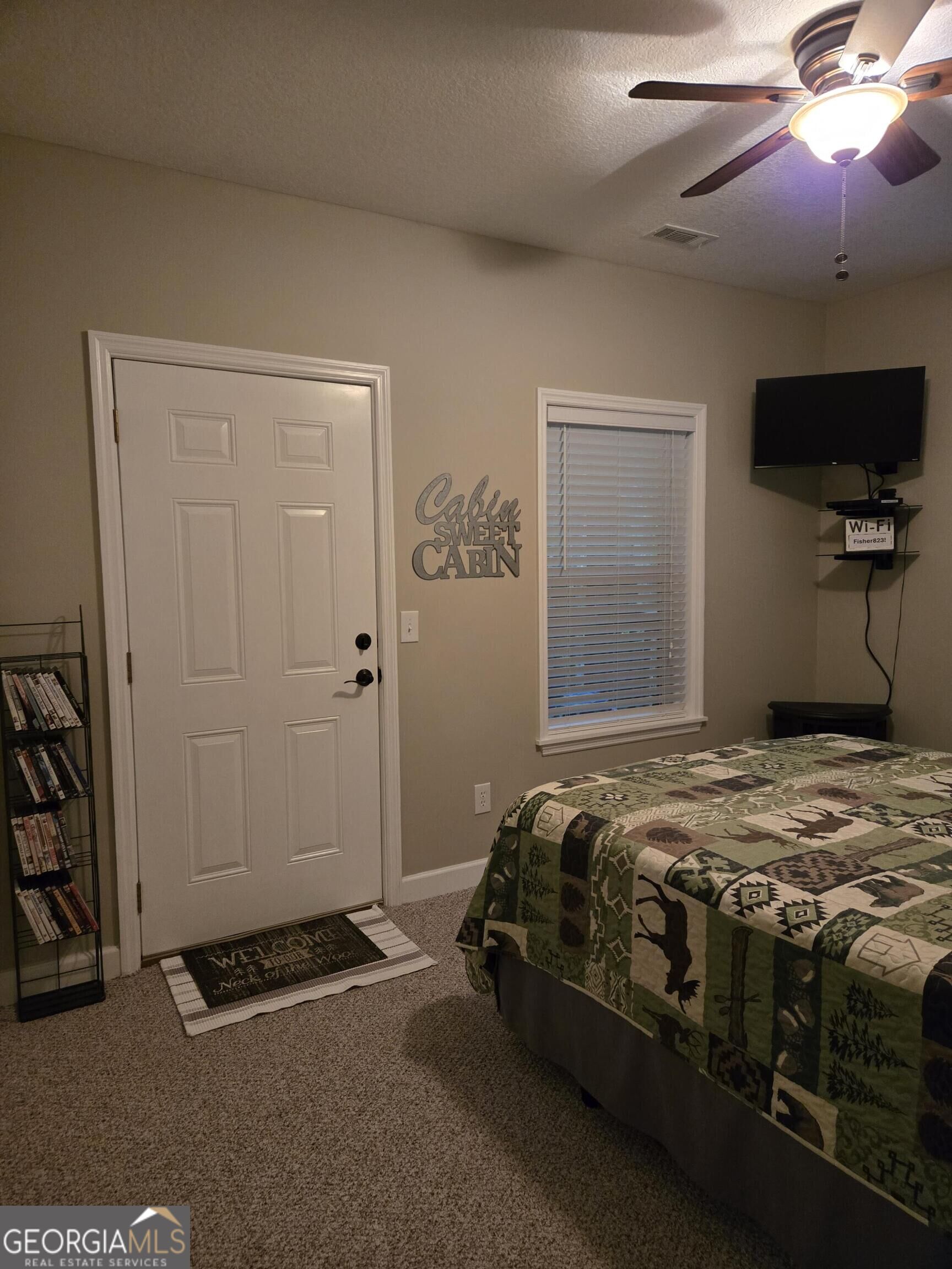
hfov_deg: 58.9
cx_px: 476
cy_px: 634
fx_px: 843
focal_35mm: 23
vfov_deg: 73.9
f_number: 1.8
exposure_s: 1/60
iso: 500
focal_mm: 5.4
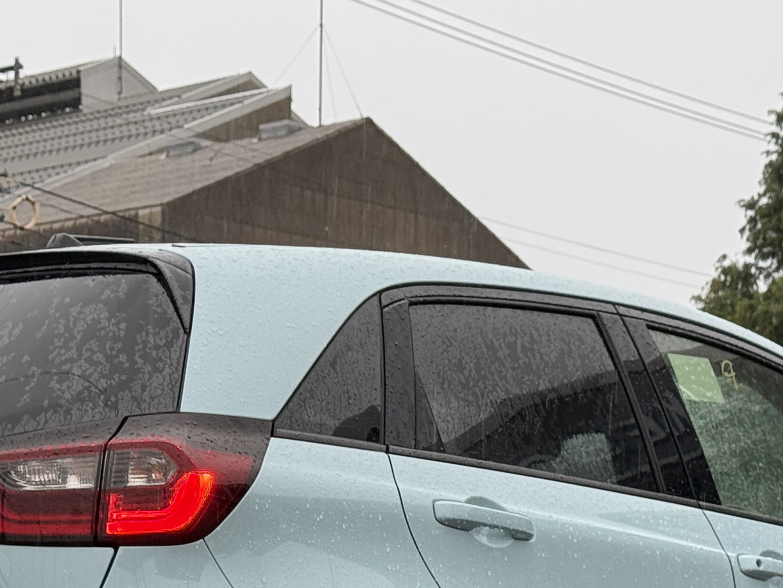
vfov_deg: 12.4
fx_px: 2669
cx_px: 362
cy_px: 612
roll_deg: +0.0
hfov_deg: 16.7
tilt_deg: +2.2
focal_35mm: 118
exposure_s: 1/148
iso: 64
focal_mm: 6.76
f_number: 1.78
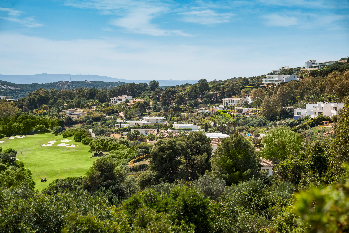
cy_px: 116
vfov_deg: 16.1
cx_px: 174
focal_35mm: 85
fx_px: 824
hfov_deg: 23.9
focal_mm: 85
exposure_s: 1/500
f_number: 8
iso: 200
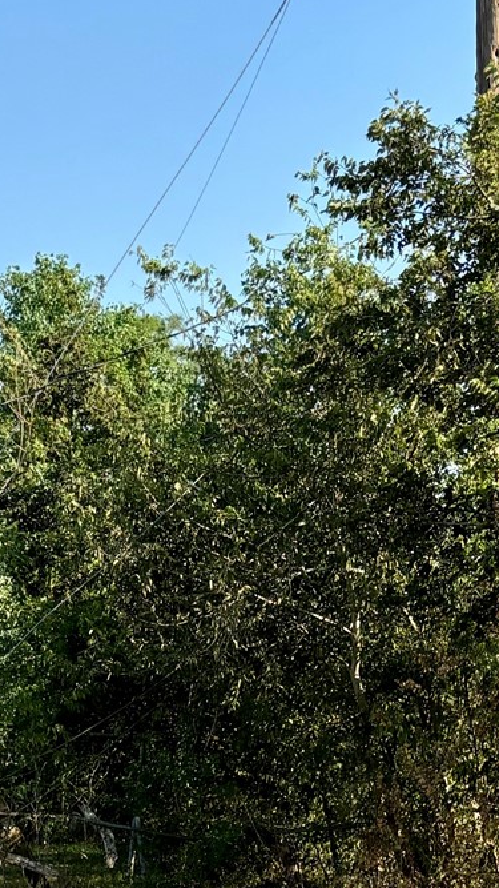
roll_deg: -0.3
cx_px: 303
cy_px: 1154
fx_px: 2047
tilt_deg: -7.5
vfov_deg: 22.0
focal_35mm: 87
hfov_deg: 13.9
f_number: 1.6
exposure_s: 1/1263
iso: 50
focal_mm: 5.96
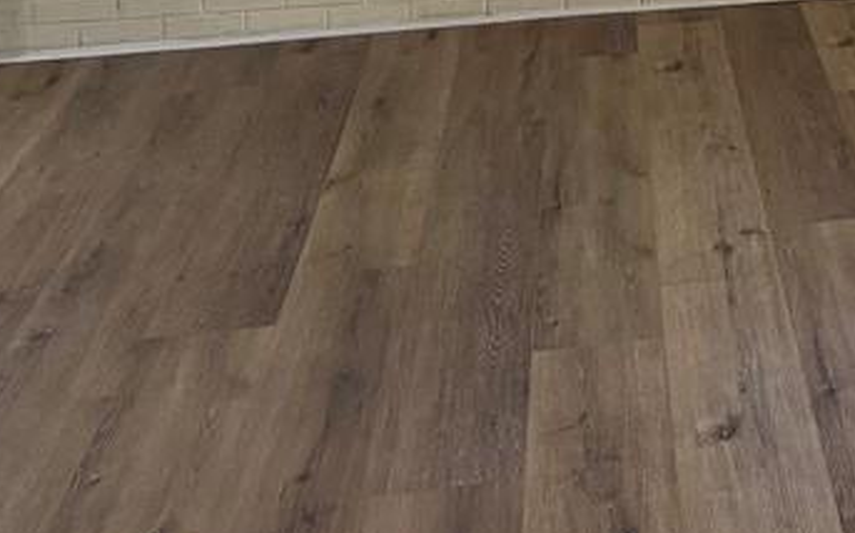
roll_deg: +0.3
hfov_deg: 25.1
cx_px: 957
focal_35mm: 76
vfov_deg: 15.7
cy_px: -269
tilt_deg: -8.1
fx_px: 1770
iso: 400
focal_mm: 6.76
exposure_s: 1/120
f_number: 1.78
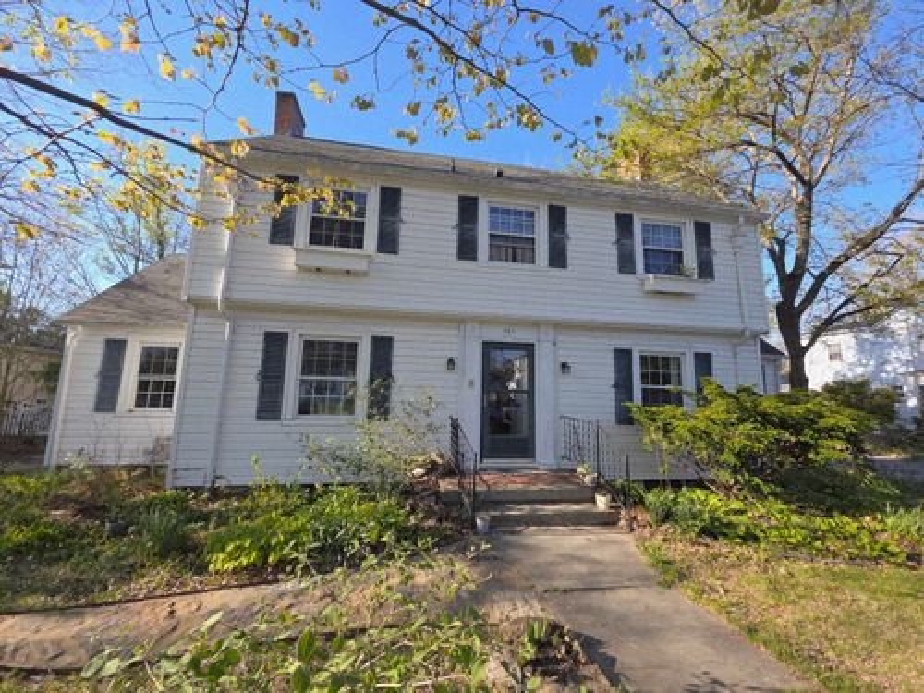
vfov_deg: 89.9
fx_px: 347
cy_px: 346
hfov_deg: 106.2
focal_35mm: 13
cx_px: 462
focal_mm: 2.2
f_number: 1.9
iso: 40
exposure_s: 1/662
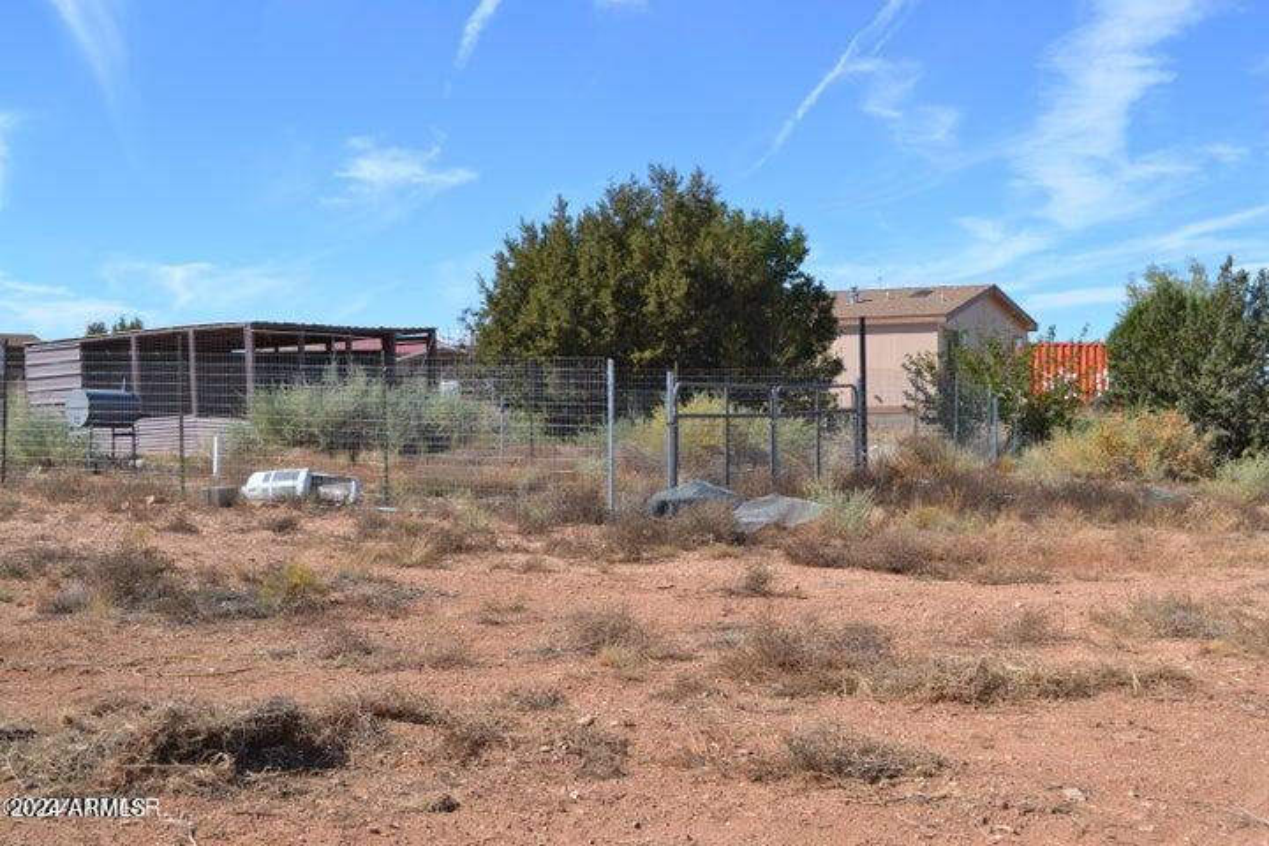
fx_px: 1692
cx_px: 634
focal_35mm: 48
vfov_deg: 28.1
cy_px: 423
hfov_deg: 41.1
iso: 100
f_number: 8
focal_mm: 32
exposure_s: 1/250
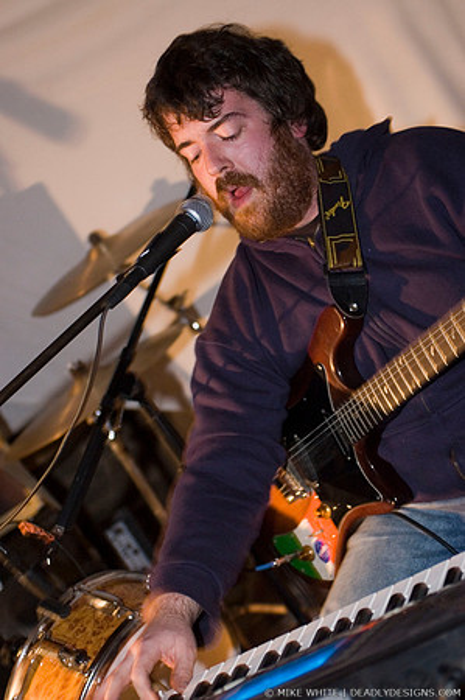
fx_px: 1398
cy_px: 350
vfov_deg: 28.1
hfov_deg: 18.9
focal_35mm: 72
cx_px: 232
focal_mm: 48
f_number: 2.8
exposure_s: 1/13
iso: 800
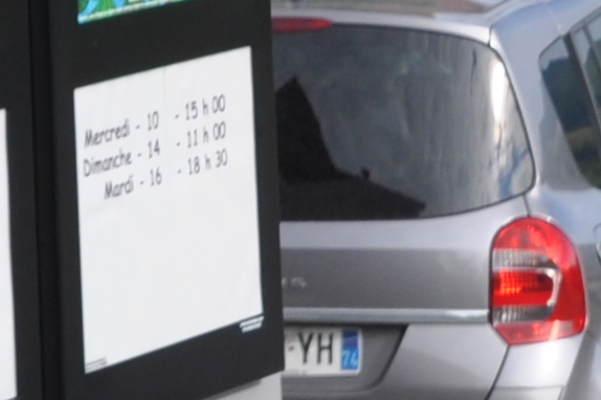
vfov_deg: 4.1
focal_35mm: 325
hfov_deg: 6.2
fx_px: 5418
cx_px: -552
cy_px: -713
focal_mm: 29
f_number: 9
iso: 200
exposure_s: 1/320
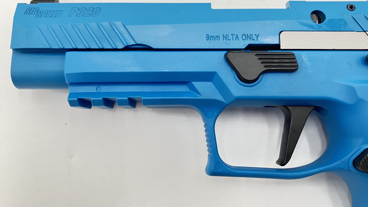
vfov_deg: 37.5
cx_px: 186
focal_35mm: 31
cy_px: 73
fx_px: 302
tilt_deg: -80.3
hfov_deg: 62.6
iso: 80
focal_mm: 3.99
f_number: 1.8
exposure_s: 1/87
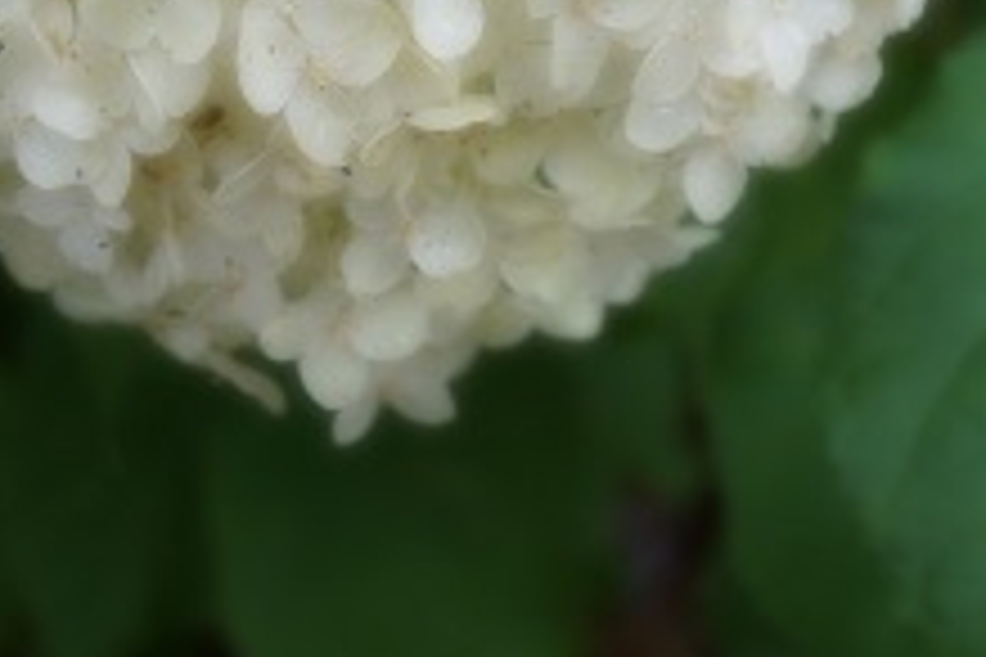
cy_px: 119
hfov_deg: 19.5
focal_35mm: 105
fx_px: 2876
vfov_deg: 13.0
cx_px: 461
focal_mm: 35
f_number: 5
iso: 100
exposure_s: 1/60
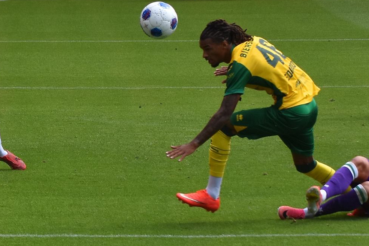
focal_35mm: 307
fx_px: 3147
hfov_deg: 6.7
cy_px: 67
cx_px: 182
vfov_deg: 4.5
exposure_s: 1/1000
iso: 320
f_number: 4
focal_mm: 105
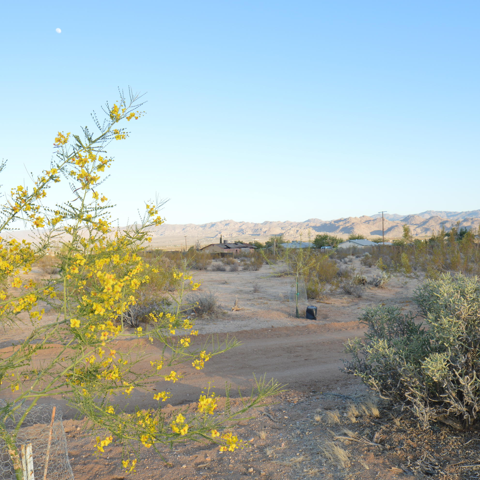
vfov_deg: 59.1
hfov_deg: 59.0
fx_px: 424
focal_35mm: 27
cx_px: 220
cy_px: 239
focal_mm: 14
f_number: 5.6
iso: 100
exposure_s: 1/125
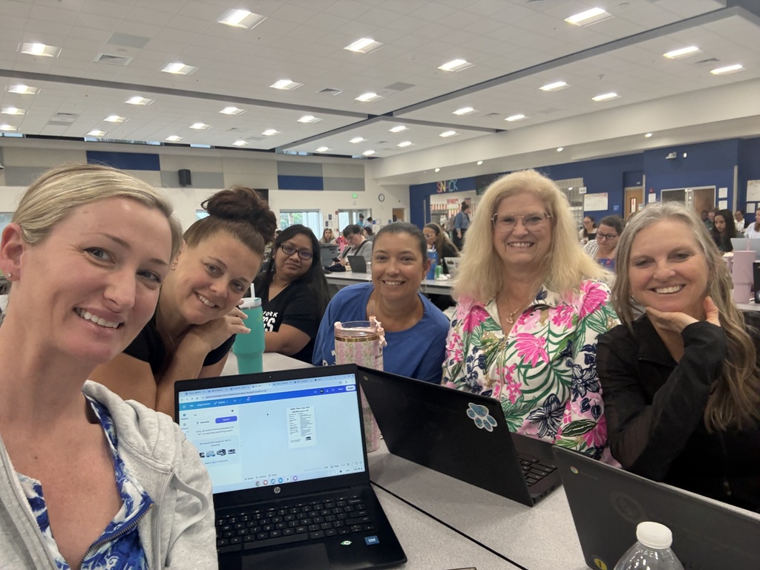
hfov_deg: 73.9
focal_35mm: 23
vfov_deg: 58.9
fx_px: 505
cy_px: 285
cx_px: 380
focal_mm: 2.69
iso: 160
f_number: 1.9
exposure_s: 1/60
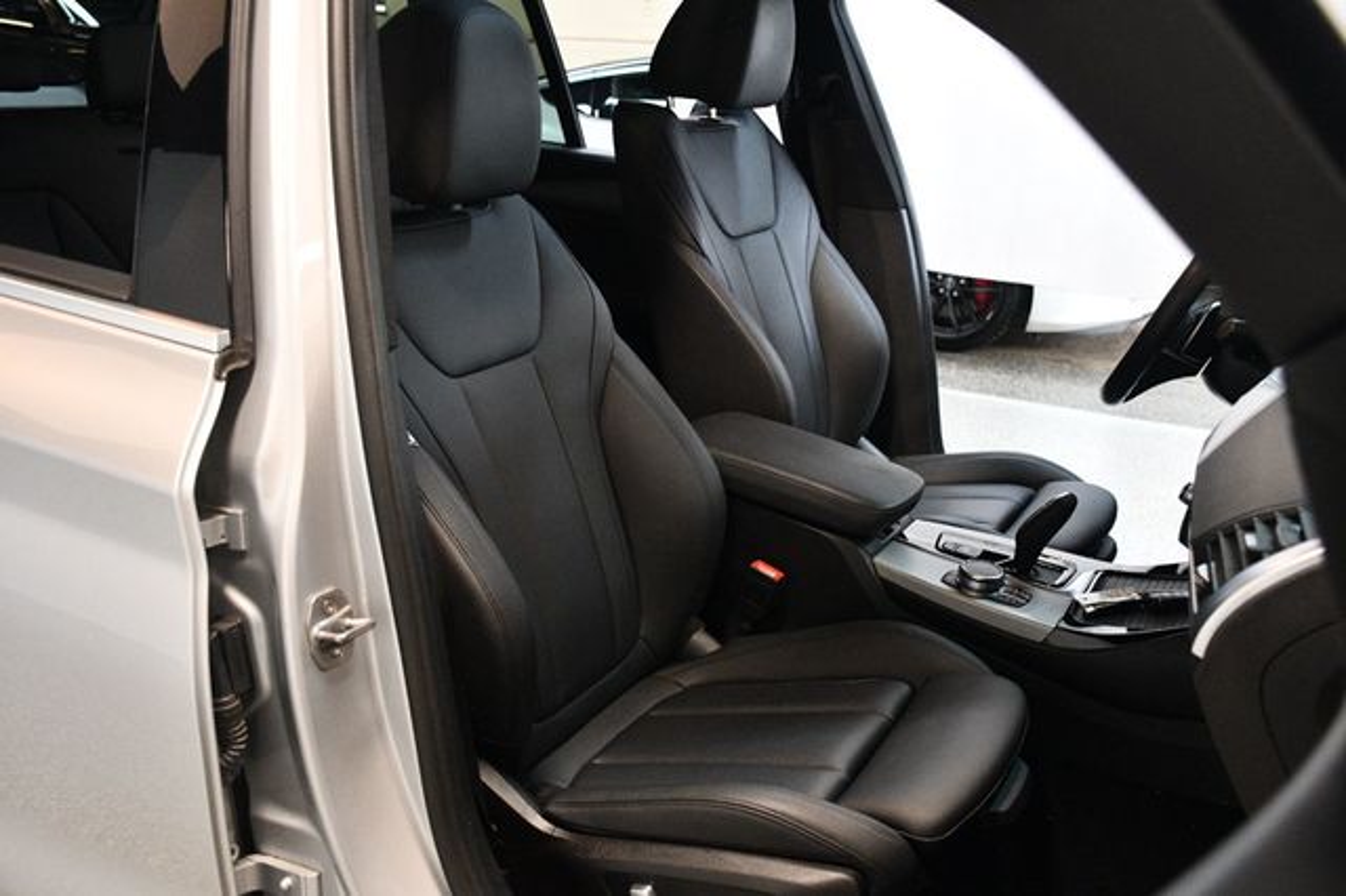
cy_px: 448
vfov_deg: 36.8
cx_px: 673
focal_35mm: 36
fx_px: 1345
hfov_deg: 53.2
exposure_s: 1/80
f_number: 3.8
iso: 3200
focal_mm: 24
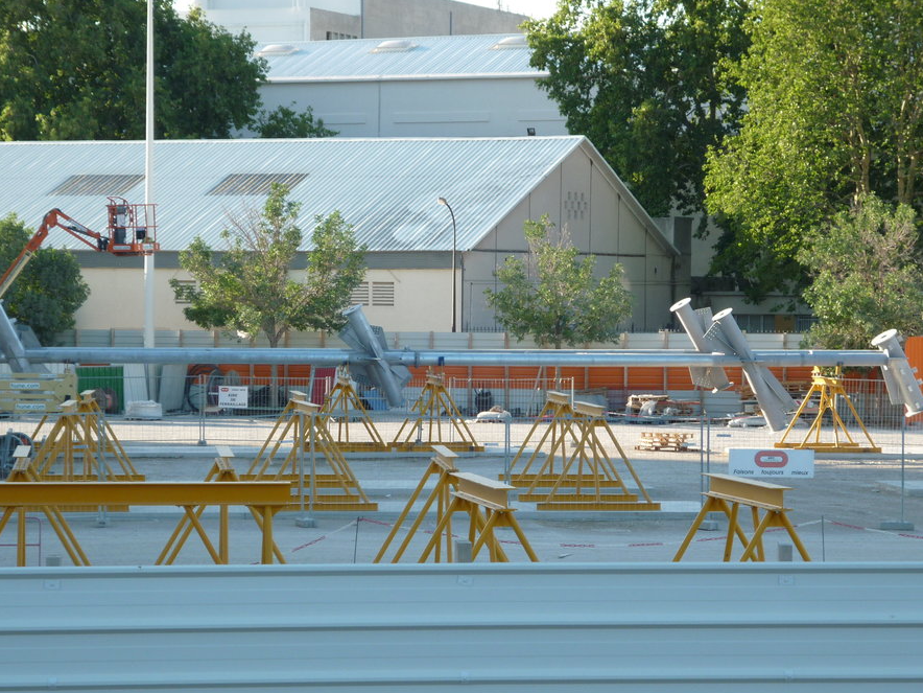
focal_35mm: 121
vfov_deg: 12.2
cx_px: 453
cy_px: 382
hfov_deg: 16.3
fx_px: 3226
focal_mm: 17.7
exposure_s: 1/125
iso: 80
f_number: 5.1
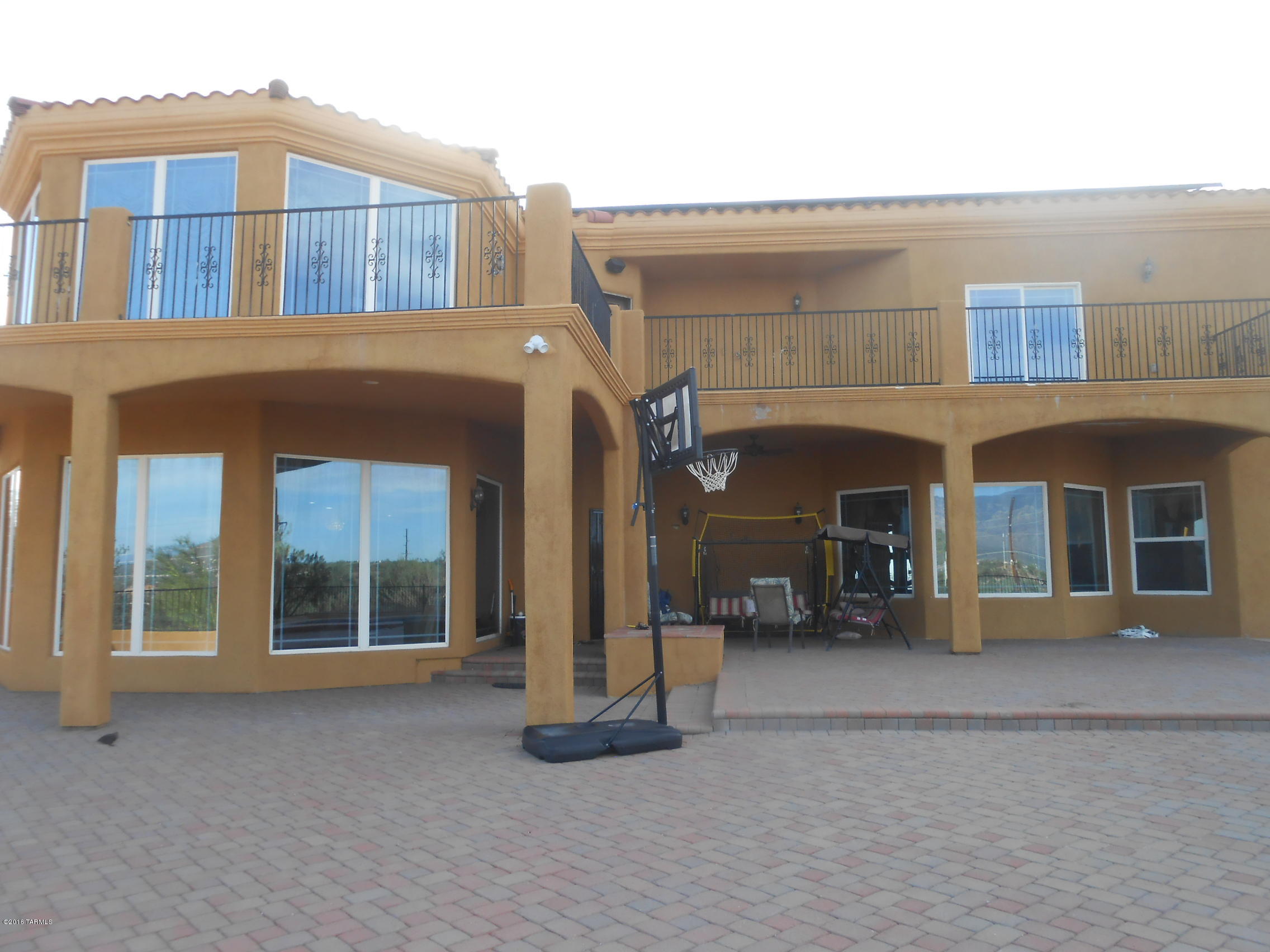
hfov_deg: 67.3
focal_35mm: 26
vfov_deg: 53.1
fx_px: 954
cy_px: 476
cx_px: 635
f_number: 3.5
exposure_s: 1/200
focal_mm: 4.6
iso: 80
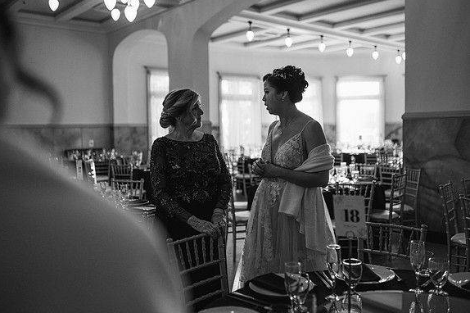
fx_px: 470
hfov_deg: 53.2
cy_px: 156
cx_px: 233
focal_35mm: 36
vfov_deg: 36.8
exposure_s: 1/1000
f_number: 2
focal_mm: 35
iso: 1000
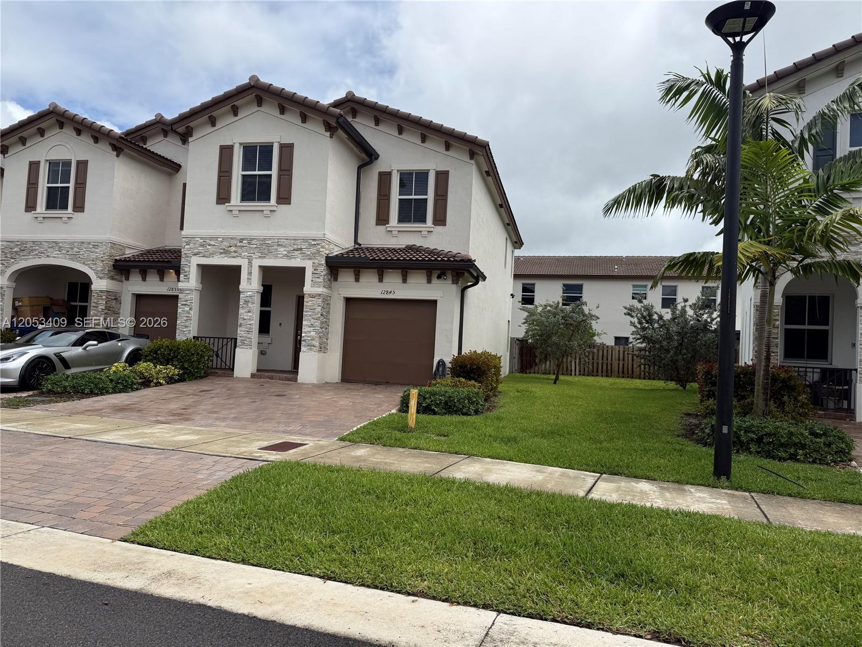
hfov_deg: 71.6
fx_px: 598
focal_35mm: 24
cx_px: 431
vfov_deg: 56.8
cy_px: 324
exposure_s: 1/6711
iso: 80
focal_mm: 6.76
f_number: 1.78
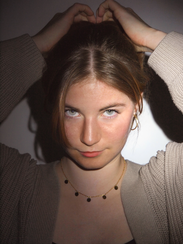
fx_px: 691
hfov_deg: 15.1
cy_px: 122
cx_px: 92
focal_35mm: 98
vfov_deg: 20.0
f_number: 4
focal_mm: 49
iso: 640
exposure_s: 1/80
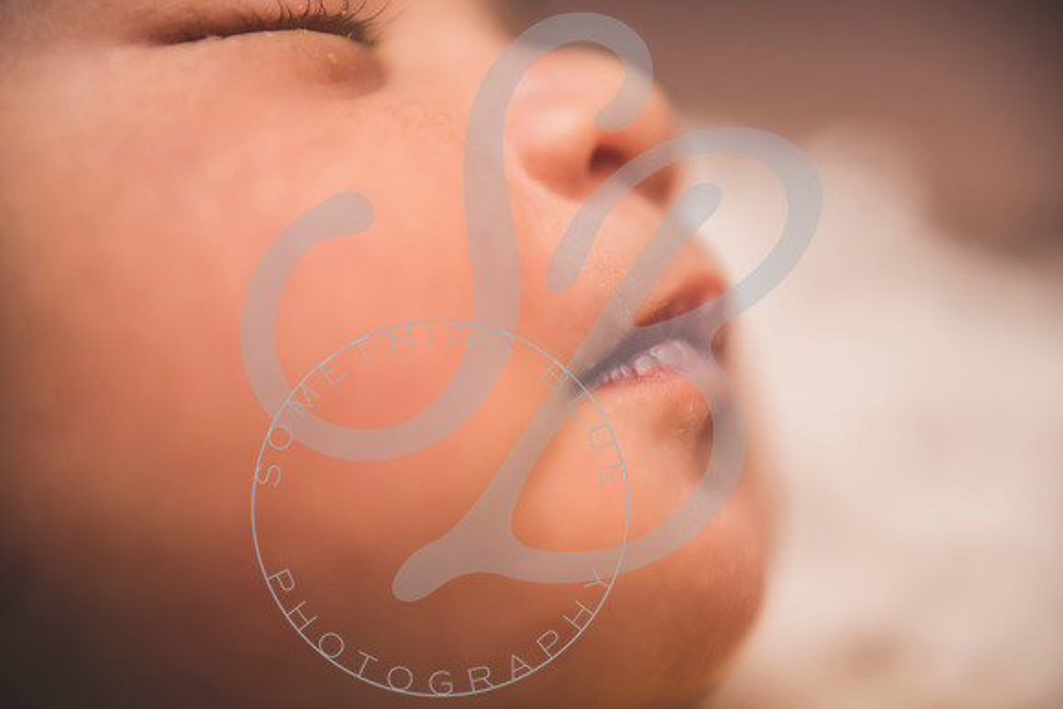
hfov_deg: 28.8
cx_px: 532
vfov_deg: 19.5
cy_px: 354
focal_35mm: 70
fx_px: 2067
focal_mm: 70
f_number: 2.8
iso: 200
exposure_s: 1/200
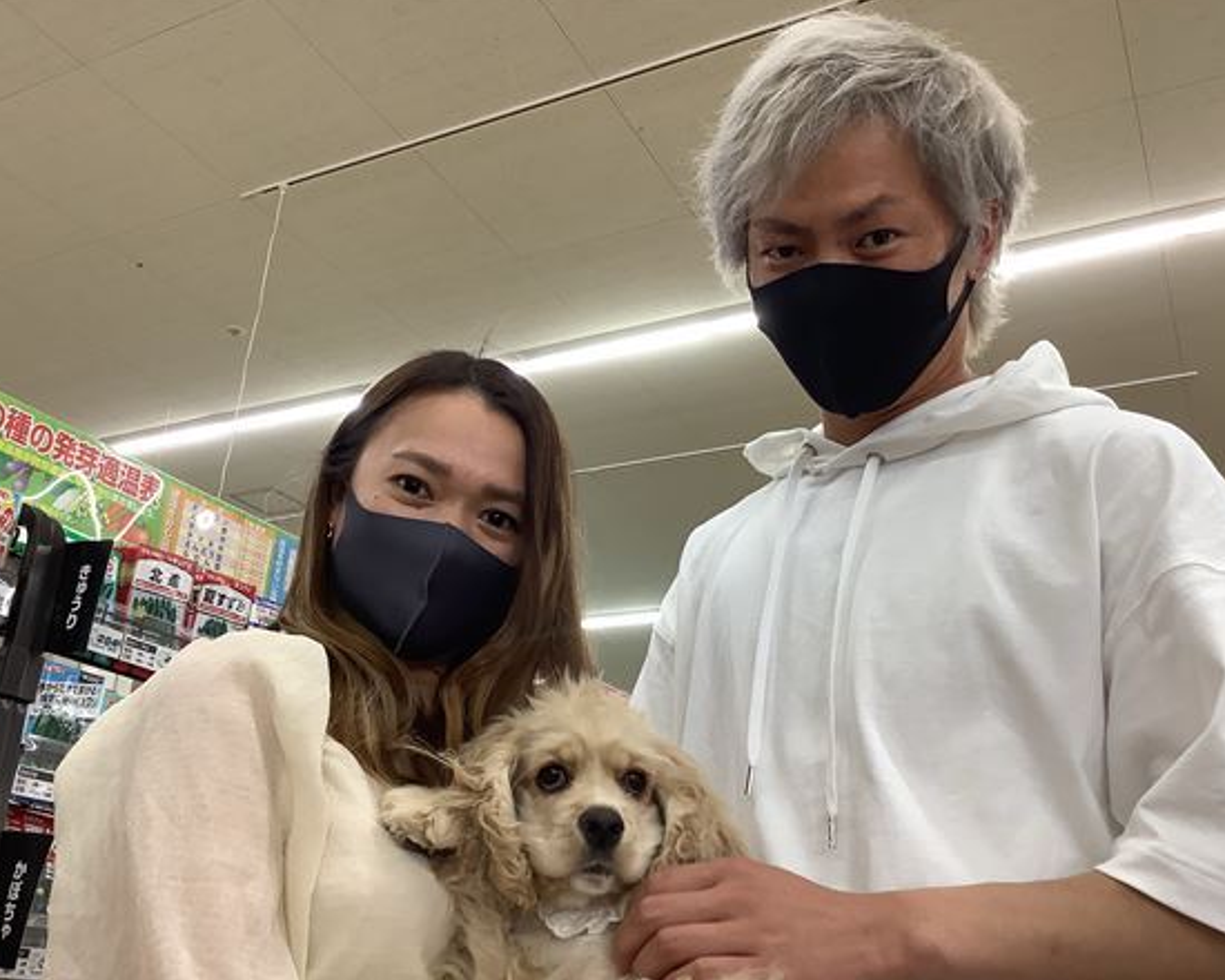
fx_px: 1196
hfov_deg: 54.2
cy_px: 486
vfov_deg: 44.5
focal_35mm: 33
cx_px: 597
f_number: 2.4
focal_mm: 3.3
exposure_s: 1/50
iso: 100
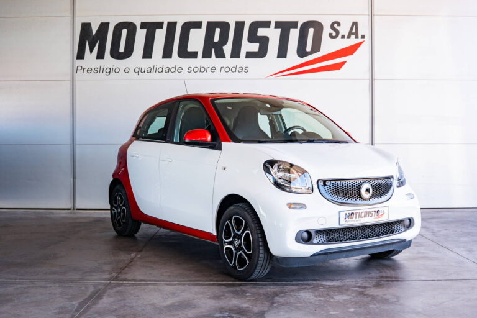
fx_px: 556
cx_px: 238
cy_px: 159
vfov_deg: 31.9
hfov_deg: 46.4
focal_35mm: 42
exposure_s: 1/250
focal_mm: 28
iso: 320
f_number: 4
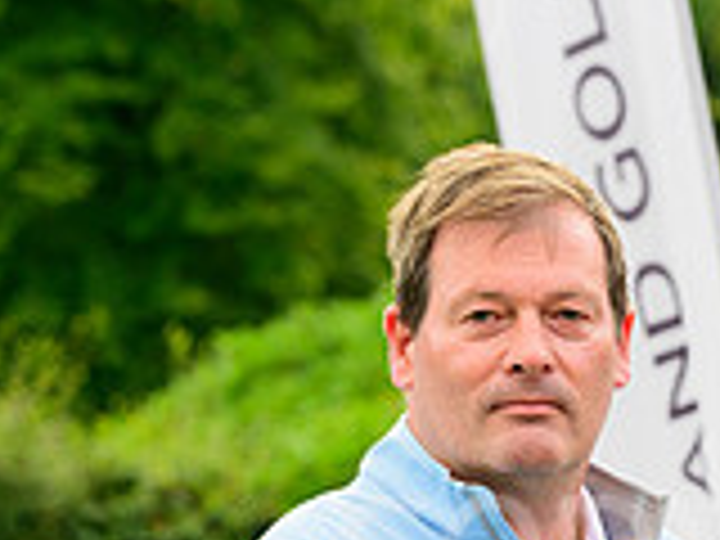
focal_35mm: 356
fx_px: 7405
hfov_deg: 5.5
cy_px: 826
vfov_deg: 4.2
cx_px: 927
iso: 800
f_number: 5.6
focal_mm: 102
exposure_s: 1/640
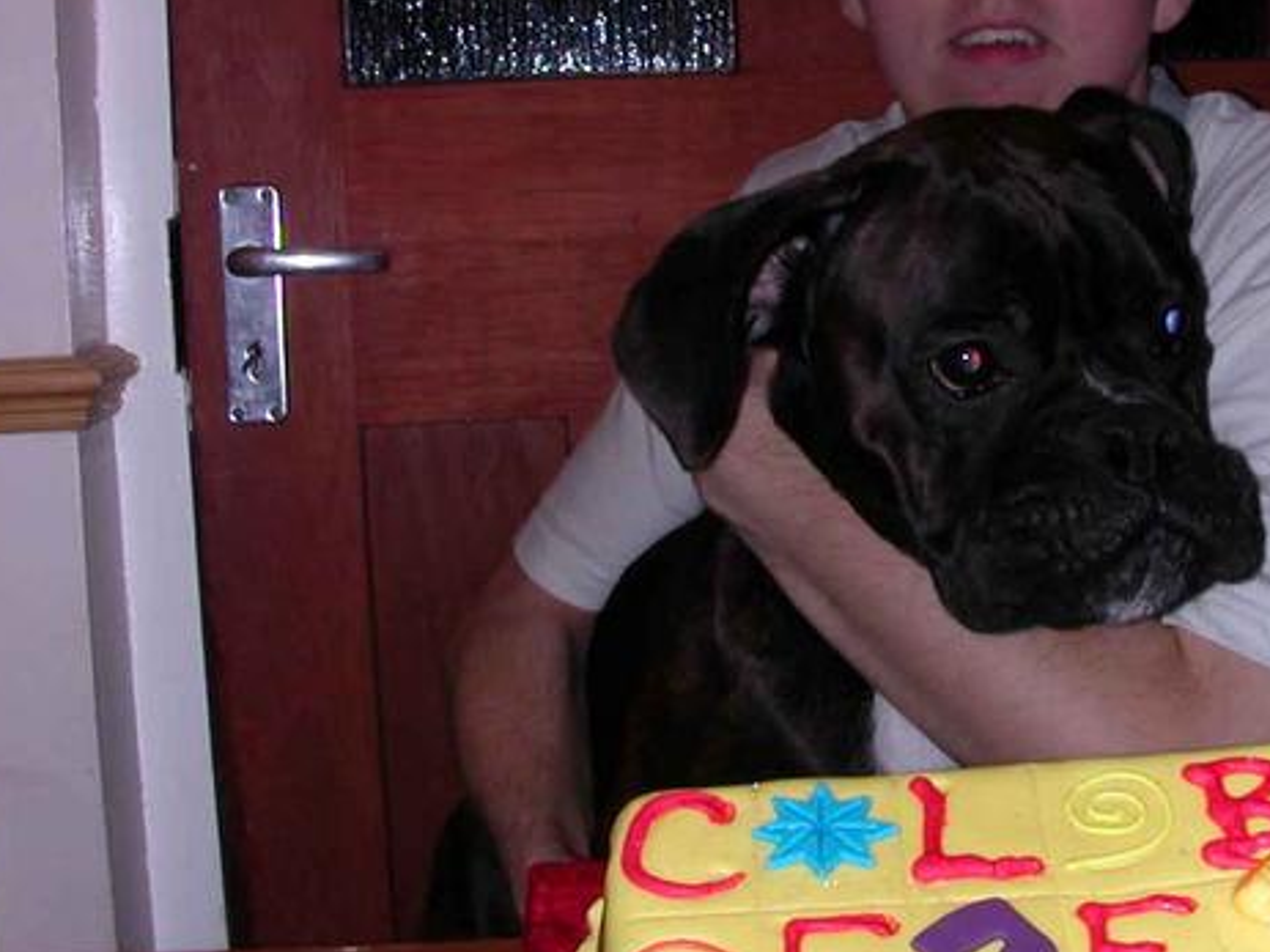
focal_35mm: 60
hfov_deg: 31.6
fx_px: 2201
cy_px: 457
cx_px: 946
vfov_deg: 24.4
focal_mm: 5.6
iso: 100
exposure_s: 1/59.9
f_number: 4.5
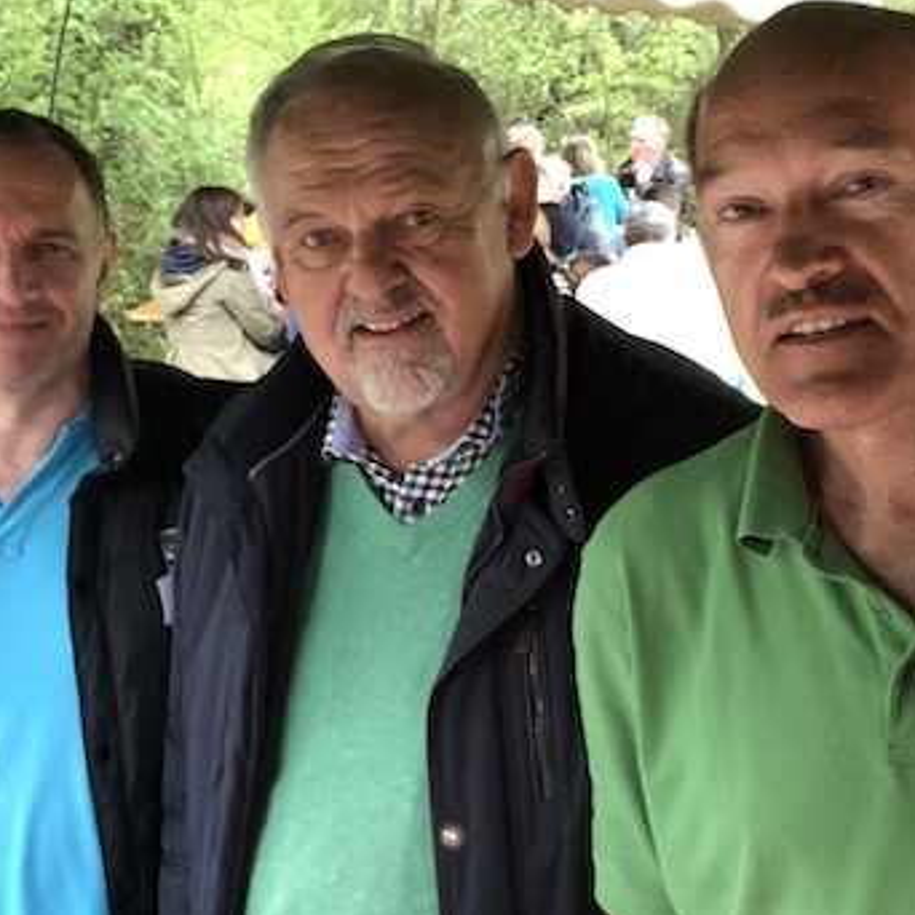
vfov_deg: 27.6
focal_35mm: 62
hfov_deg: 27.7
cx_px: 436
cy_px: 357
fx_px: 1854
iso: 80
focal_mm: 2.87
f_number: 2.2
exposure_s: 1/120
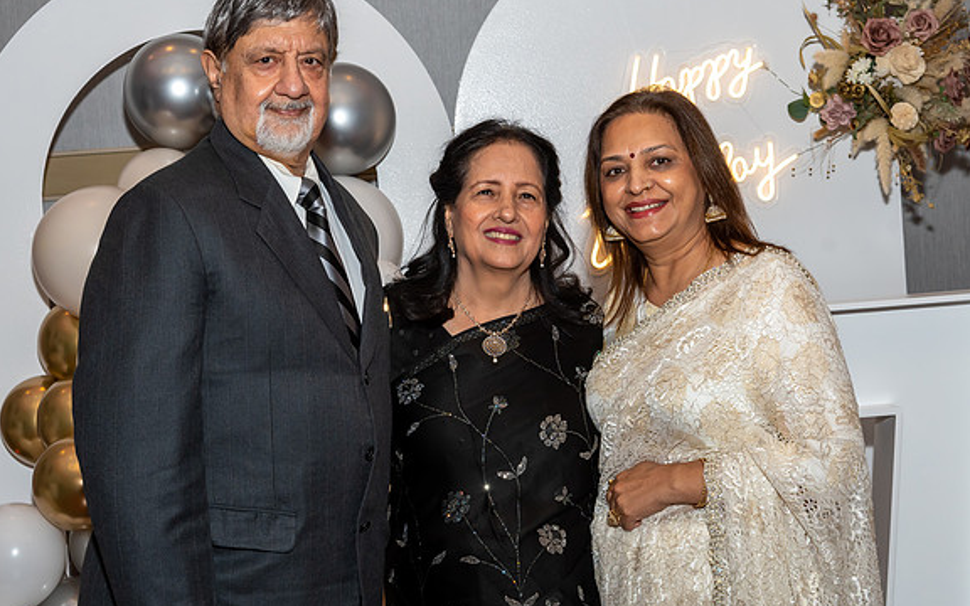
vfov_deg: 19.7
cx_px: 485
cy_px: 290
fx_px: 1745
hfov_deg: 31.1
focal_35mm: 66
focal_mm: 40
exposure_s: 1/250
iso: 500
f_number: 7.1
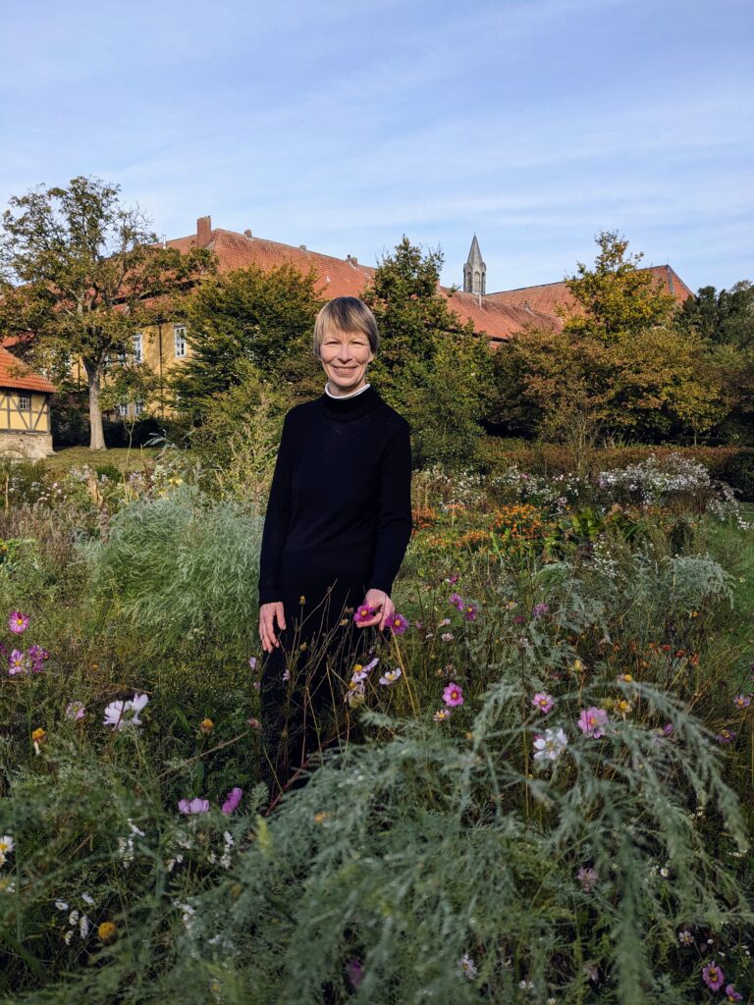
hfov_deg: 51.4
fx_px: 784
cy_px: 502
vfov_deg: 65.3
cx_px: 377
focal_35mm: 27
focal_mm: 4.38
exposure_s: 1/1805
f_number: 1.73
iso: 65
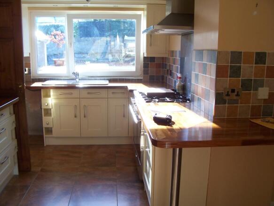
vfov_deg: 41.8
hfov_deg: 54.0
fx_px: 269
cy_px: 103
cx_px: 137
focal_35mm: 34
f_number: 2.7
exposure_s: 1/60
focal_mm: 5.6
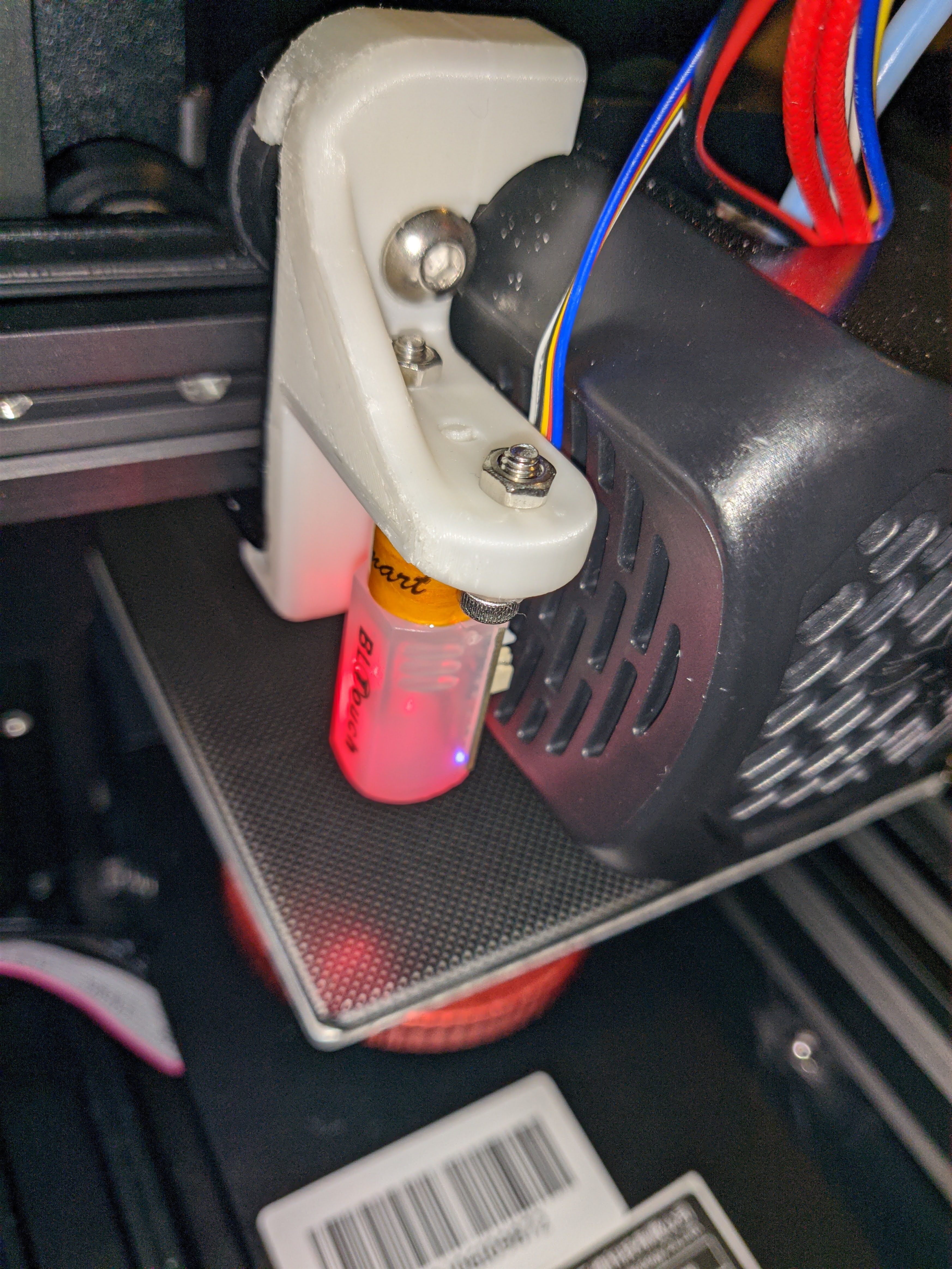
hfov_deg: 49.8
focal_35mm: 28
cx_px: 476
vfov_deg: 63.4
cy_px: 634
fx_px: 1026
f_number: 1.7
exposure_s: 1/100
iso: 366
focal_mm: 4.25
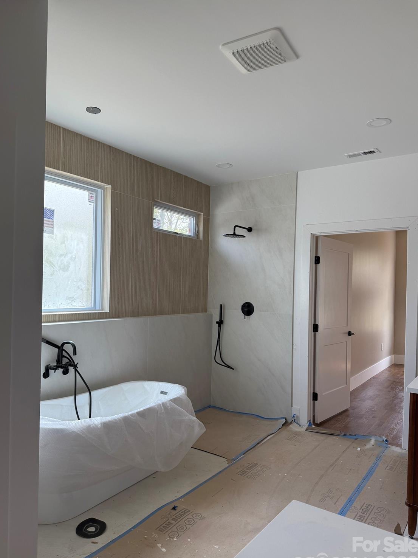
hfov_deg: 54.9
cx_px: 203
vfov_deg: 69.4
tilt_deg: +0.4
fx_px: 403
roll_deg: -1.4
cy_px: 288
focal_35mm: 25
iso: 100
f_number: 1.78
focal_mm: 6.76
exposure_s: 1/243
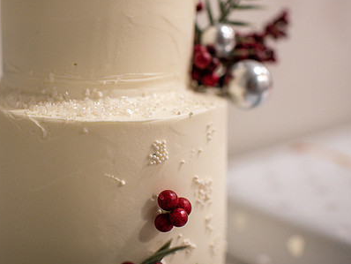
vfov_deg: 29.6
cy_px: 102
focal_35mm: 49
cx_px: 130
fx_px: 497
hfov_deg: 38.6
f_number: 2.5
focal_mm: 35
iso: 2000
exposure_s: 1/125
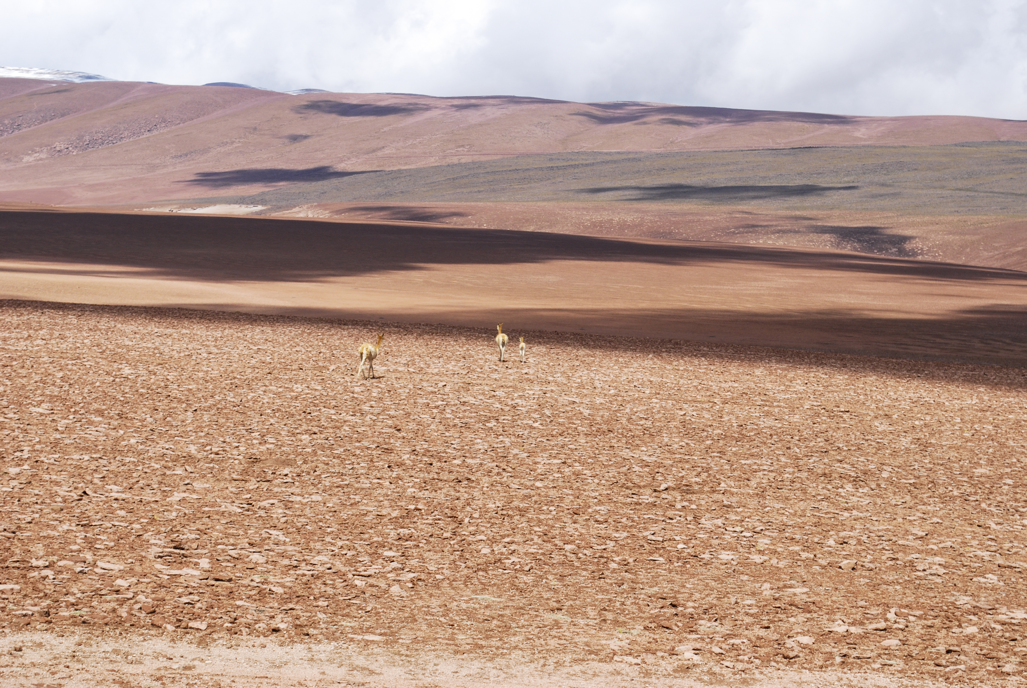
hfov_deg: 24.6
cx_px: 514
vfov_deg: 16.6
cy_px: 344
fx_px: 2356
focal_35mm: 82
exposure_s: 1/640
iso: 200
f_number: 8
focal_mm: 55
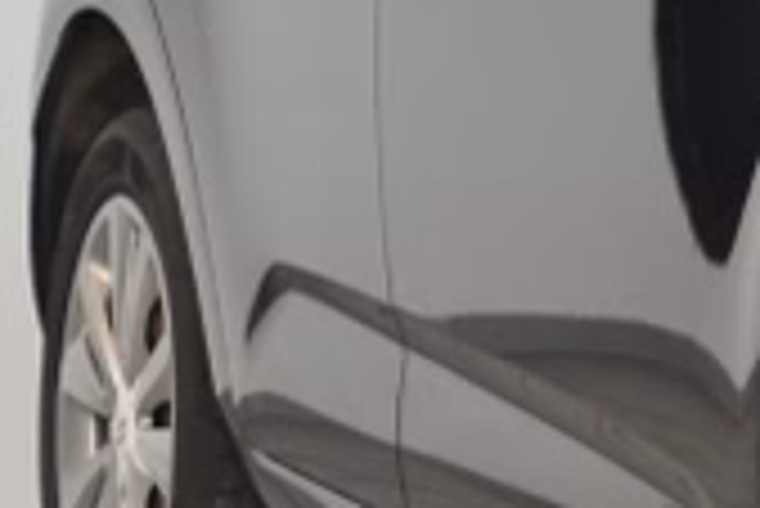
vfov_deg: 3.4
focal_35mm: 411
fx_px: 8684
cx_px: 1655
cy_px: 153
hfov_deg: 4.9
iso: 500
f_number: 5
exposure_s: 1/60
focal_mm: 58
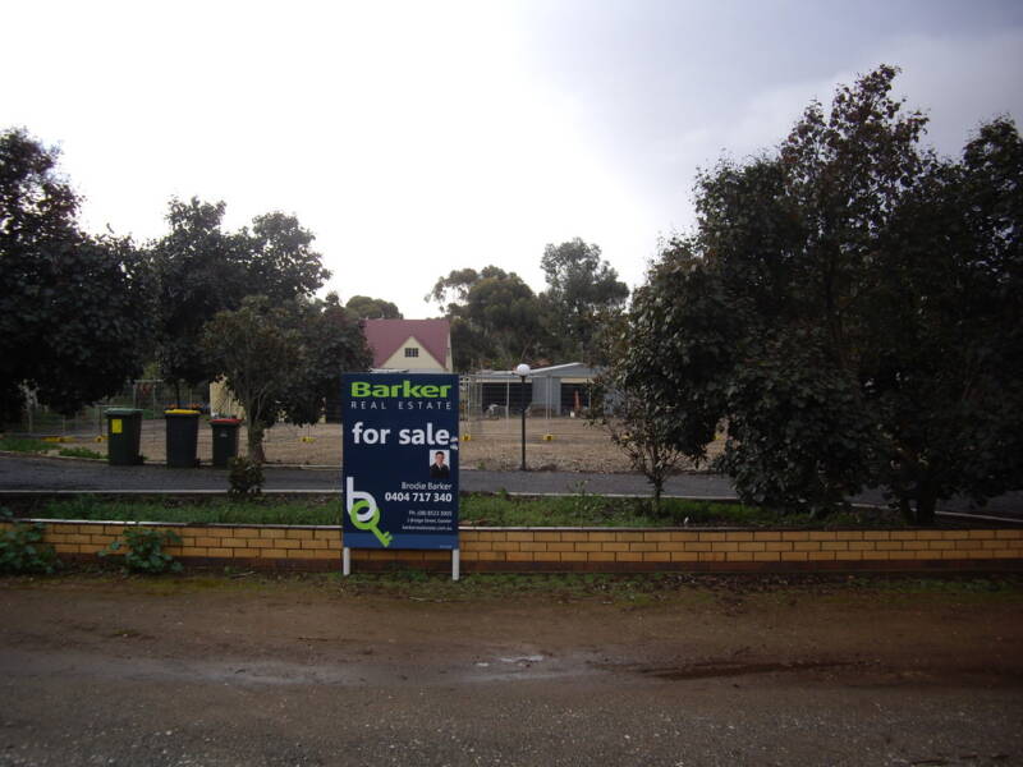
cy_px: 384
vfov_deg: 37.7
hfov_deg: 49.0
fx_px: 1123
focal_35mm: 38
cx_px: 512
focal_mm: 7.9
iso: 64
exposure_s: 1/320
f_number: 2.8
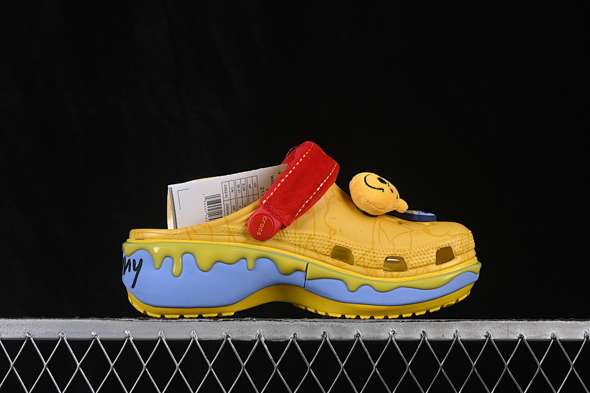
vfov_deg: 18.2
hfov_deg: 27.0
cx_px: 295
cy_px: 196
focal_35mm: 75
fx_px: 1229
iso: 160
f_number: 8
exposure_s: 1/80
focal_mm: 50
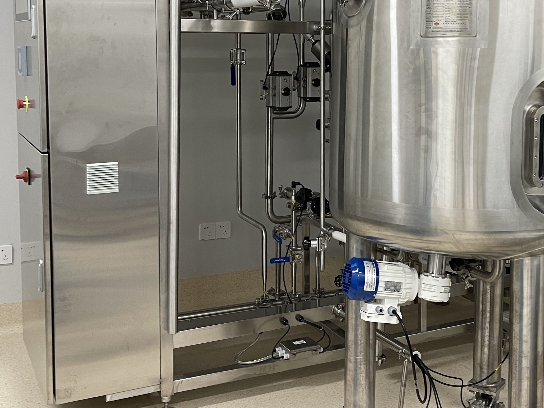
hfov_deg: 37.2
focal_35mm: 51
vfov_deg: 28.2
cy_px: 111
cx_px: 351
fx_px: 801
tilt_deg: -4.7
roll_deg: -1.8
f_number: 1.6
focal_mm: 5.1
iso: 100
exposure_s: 1/50
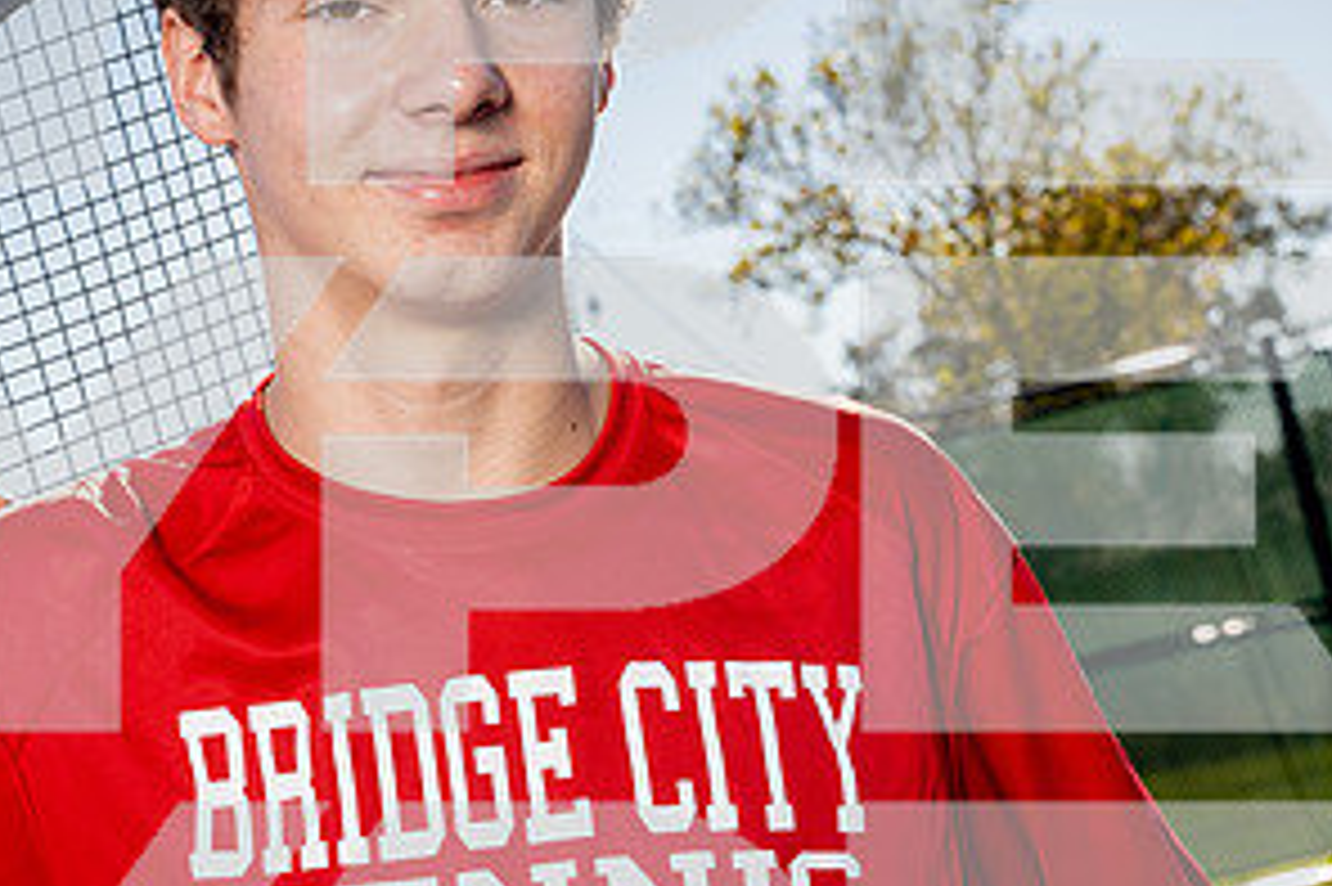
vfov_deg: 13.7
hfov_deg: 20.2
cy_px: 497
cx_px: 234
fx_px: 3698
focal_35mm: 100
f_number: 8
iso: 100
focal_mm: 51
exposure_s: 1/250
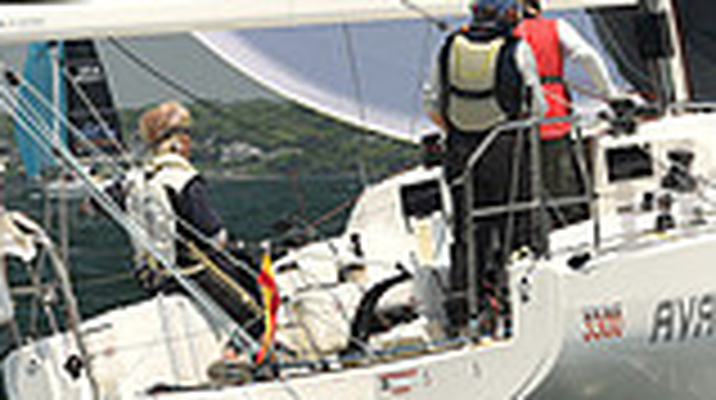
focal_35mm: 363
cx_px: 378
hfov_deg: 6.0
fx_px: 6884
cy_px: -34
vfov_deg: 3.3
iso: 250
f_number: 6.3
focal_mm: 95
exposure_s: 1/640
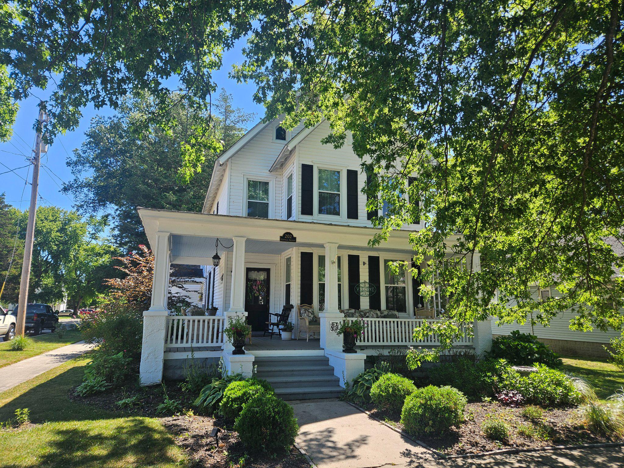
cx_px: 312
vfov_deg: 58.9
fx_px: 415
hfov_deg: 73.9
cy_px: 234
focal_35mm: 23
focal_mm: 5.4
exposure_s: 1/514
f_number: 1.8
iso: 25
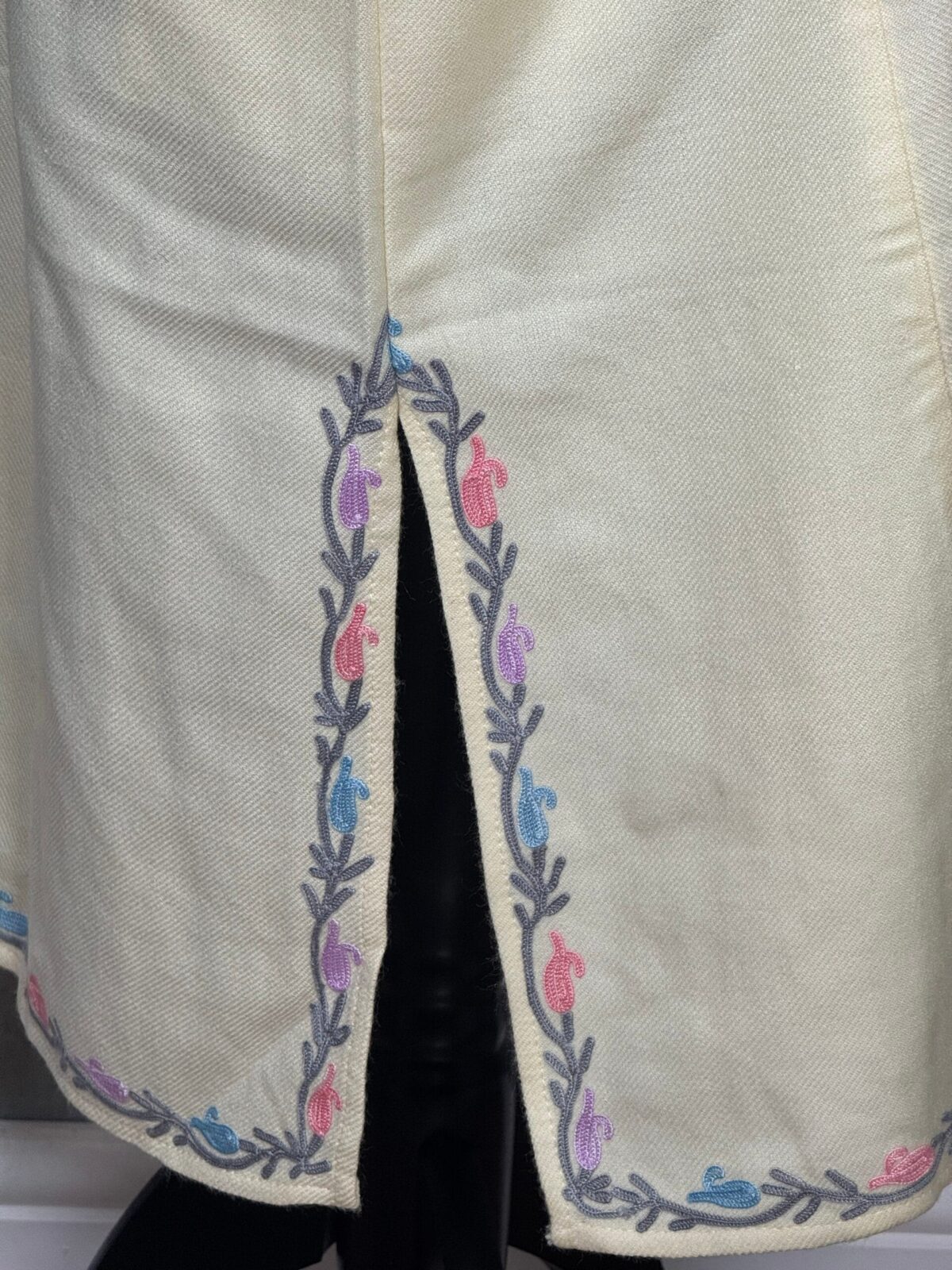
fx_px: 4400
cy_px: 635
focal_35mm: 120
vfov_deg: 16.4
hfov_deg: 12.3
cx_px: 476
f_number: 2.8
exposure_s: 1/99
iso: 100
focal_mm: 15.66
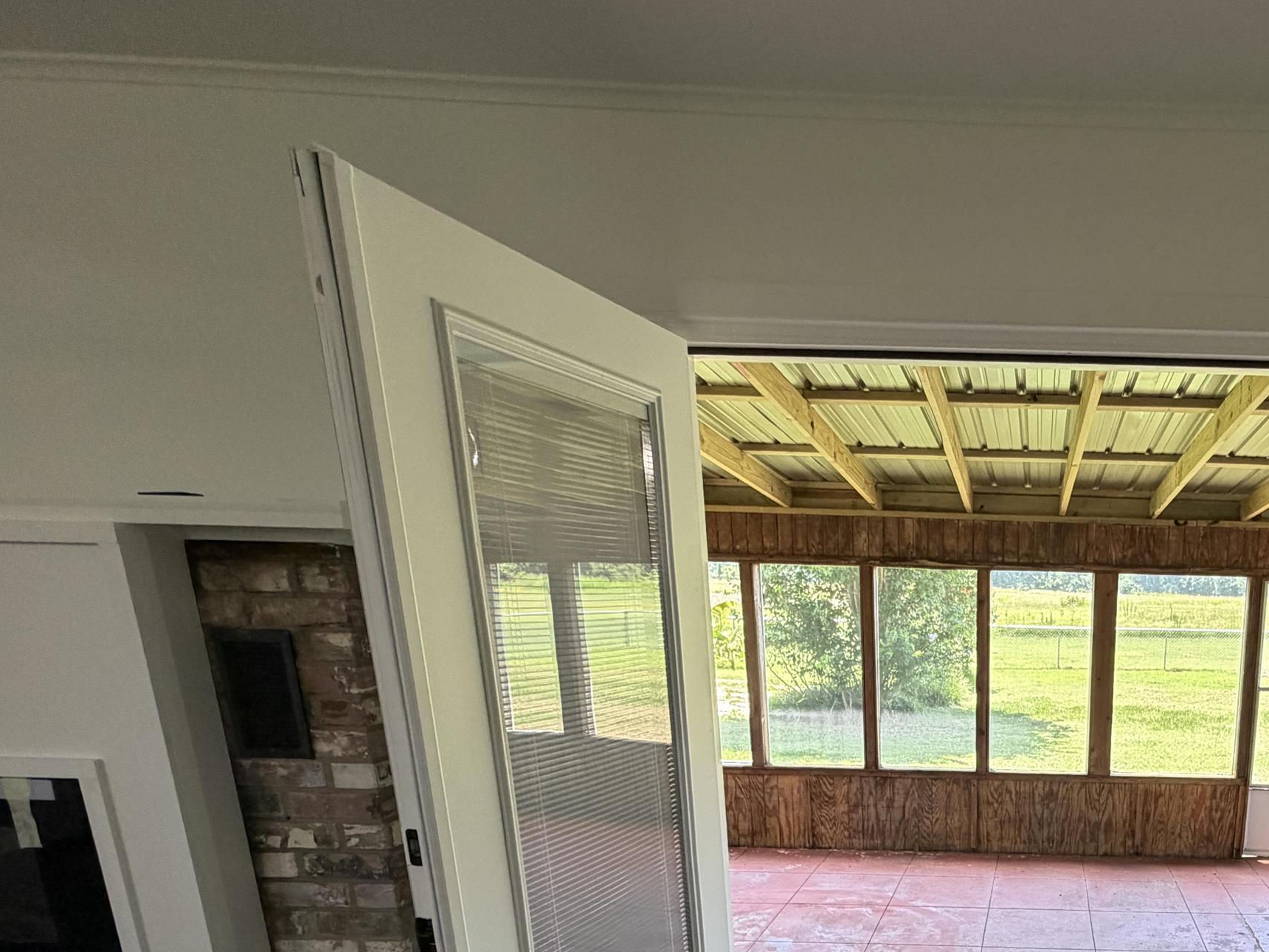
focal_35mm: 25
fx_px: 916
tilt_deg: -14.3
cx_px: 1059
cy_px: 828
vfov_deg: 49.8
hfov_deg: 62.0
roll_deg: -1.3
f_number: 2.2
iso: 200
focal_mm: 2.22
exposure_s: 1/120
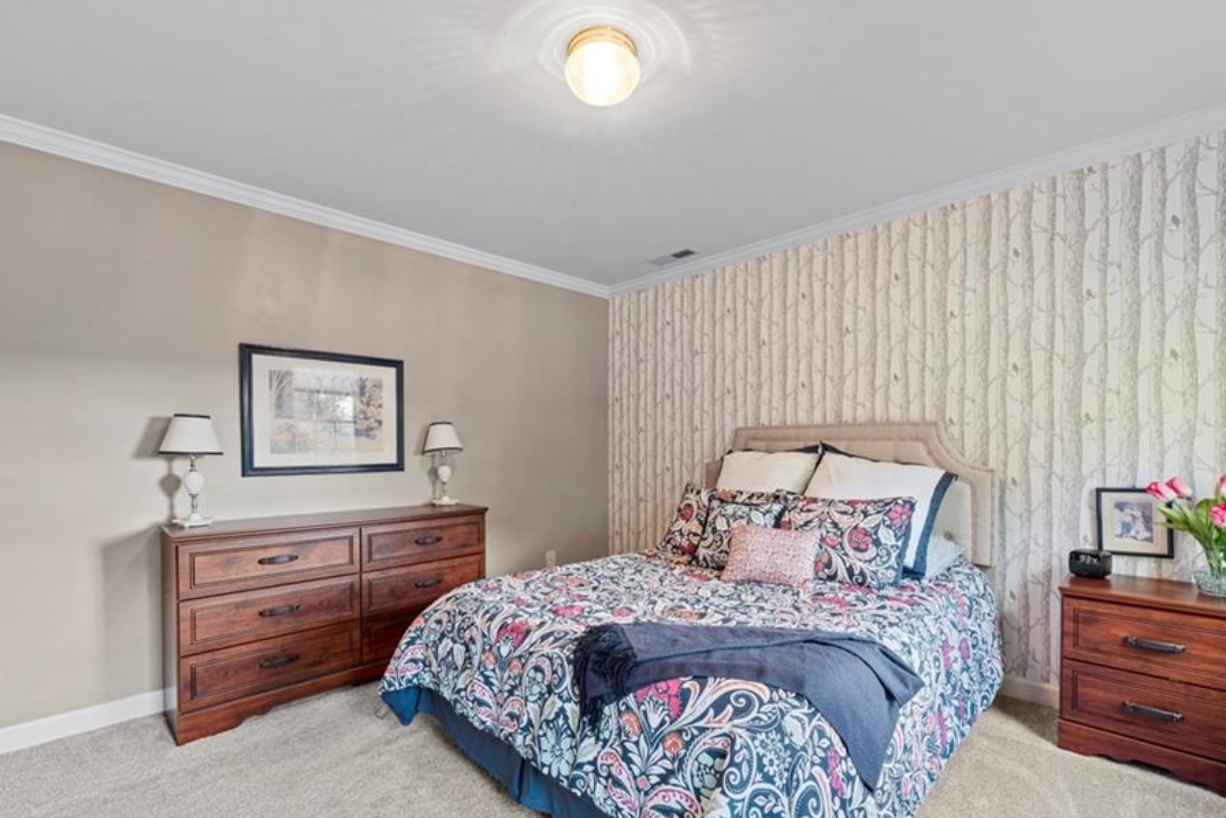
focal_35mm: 16
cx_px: 613
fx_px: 545
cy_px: 447
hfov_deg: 96.7
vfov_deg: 73.6
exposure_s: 1/4
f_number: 7.1
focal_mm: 14
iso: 320
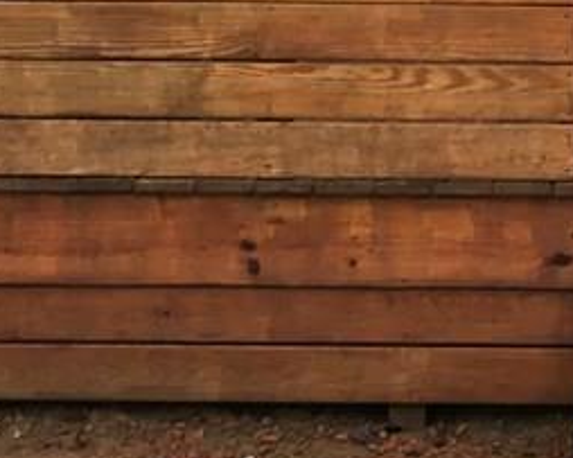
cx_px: 636
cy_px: 59
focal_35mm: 114
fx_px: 1933
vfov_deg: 13.4
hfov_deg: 16.3
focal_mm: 4.15
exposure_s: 1/30
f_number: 2.2
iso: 50
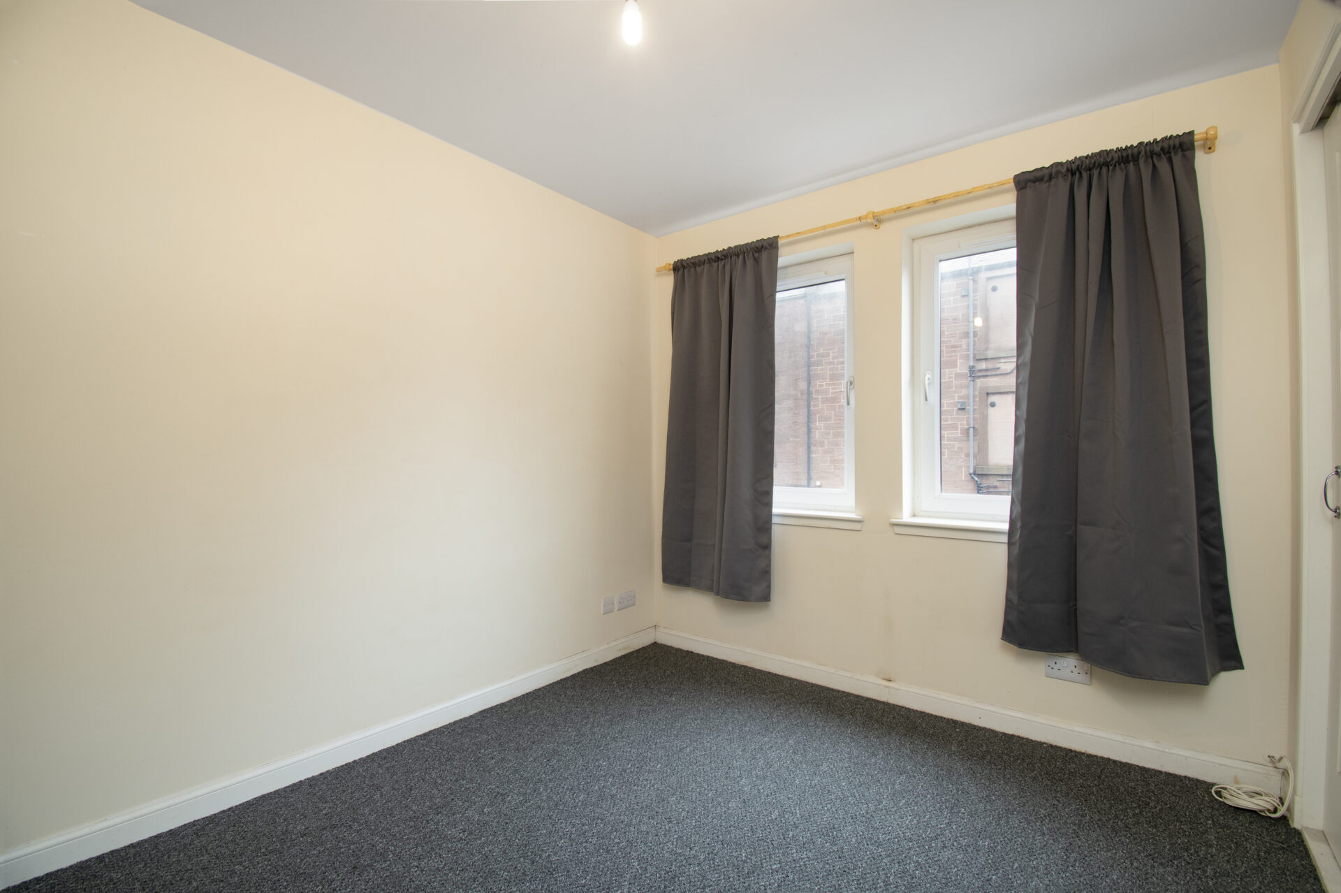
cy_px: 446
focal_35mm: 15
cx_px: 670
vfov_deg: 77.3
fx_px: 558
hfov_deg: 100.4
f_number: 8
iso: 320
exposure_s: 1/1.25
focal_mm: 10
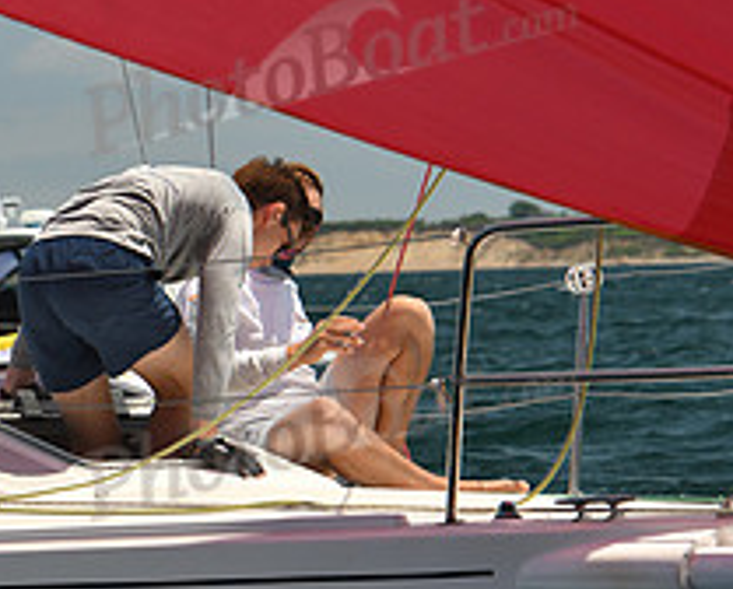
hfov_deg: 5.7
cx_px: -95
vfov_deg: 4.6
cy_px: 296
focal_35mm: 338
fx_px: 7346
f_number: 7.1
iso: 320
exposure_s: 1/640
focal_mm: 130
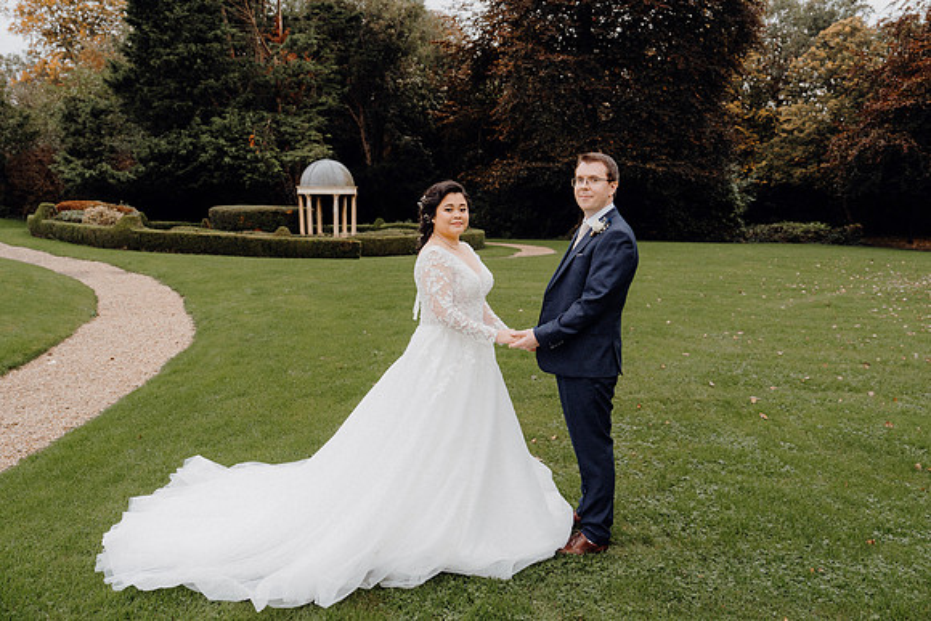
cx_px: 466
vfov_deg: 45.0
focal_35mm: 29
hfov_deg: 63.6
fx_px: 750
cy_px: 310
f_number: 3.5
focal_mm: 29
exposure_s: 1/160
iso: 800
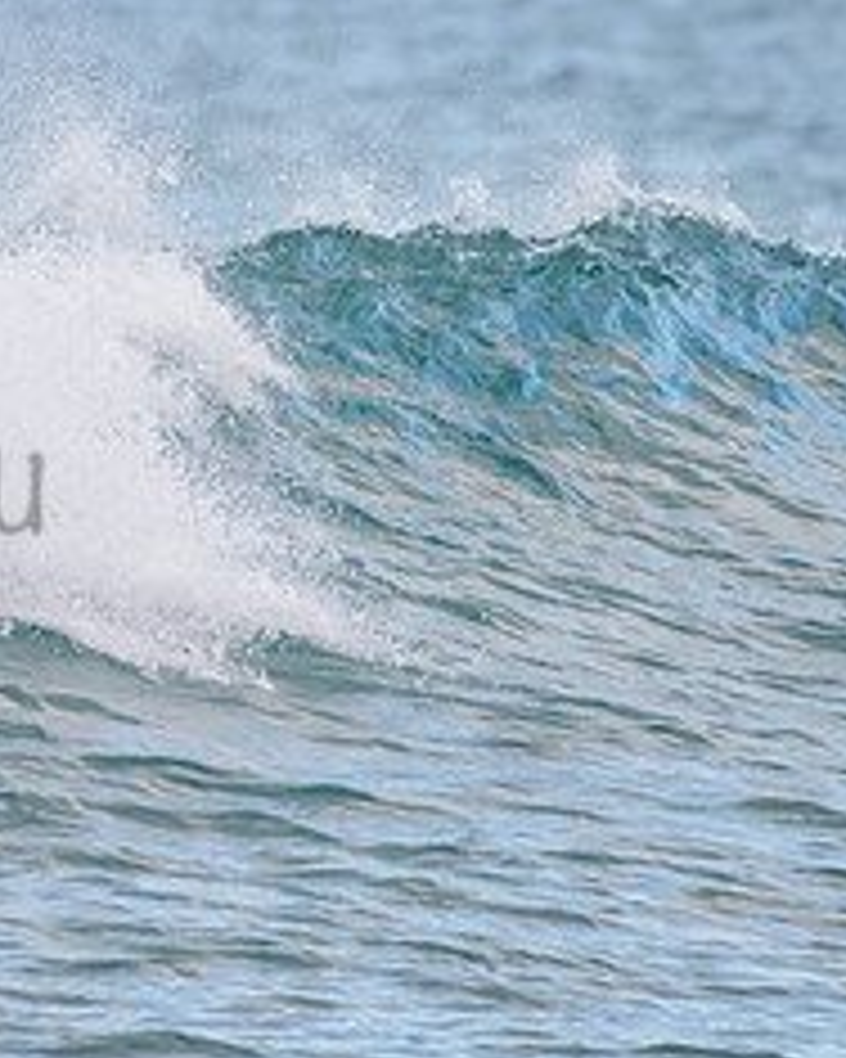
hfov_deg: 1.1
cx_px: -140
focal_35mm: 1419
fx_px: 44412
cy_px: 274
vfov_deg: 1.4
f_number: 5.6
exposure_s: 1/1600
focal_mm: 500
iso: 800
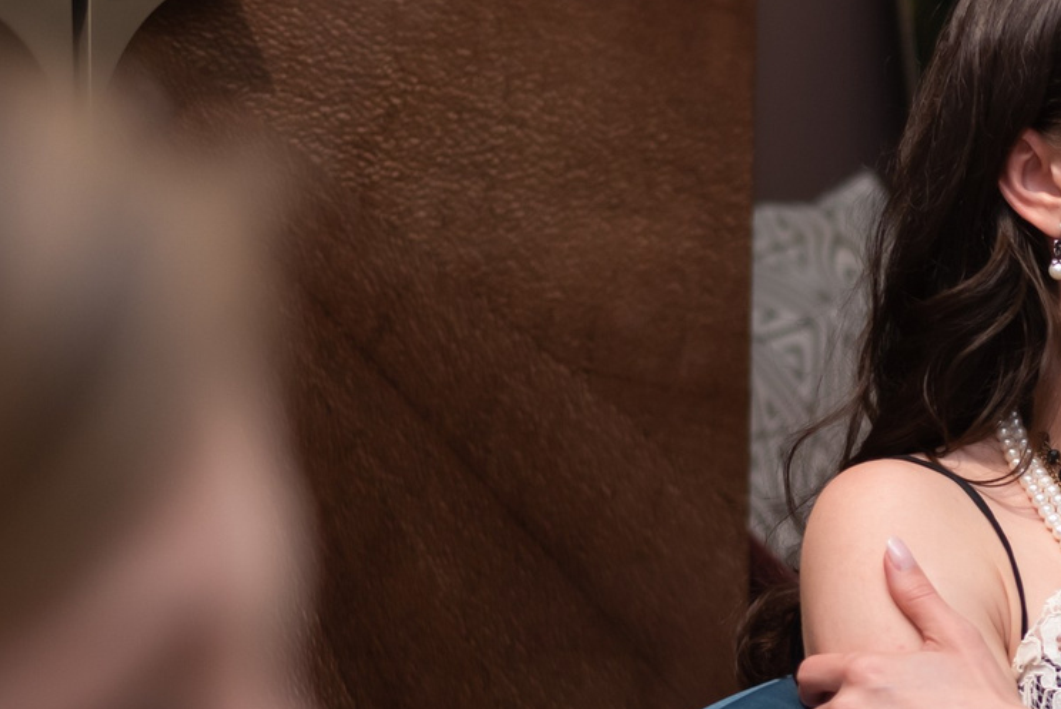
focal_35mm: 172
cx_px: 1311
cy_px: 623
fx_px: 5072
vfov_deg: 8.0
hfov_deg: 11.7
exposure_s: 1/200
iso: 160
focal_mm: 50
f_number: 2.2
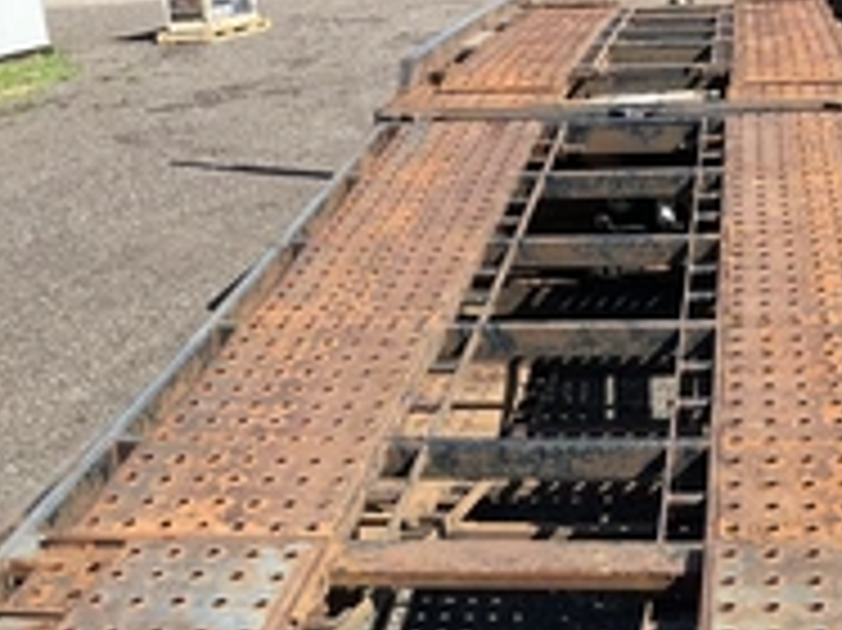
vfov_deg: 22.5
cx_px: 590
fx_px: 1507
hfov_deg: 30.9
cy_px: 657
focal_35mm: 62
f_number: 1.8
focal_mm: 3
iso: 25
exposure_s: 1/770
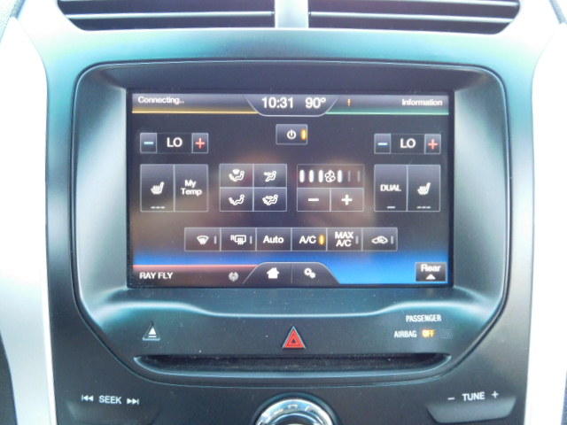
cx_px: 284
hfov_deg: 60.0
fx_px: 491
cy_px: 212
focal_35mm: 30
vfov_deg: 46.8
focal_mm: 5.3
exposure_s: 1/30
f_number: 3.2
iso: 320
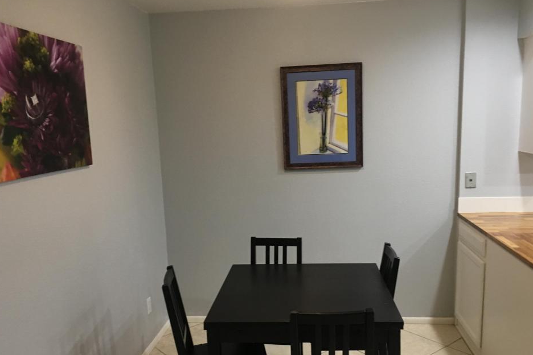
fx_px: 489
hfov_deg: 57.2
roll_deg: +2.8
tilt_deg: -10.9
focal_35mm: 33
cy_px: 210
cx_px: 275
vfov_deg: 39.8
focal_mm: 4.15
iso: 125
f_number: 2.2
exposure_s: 1/30
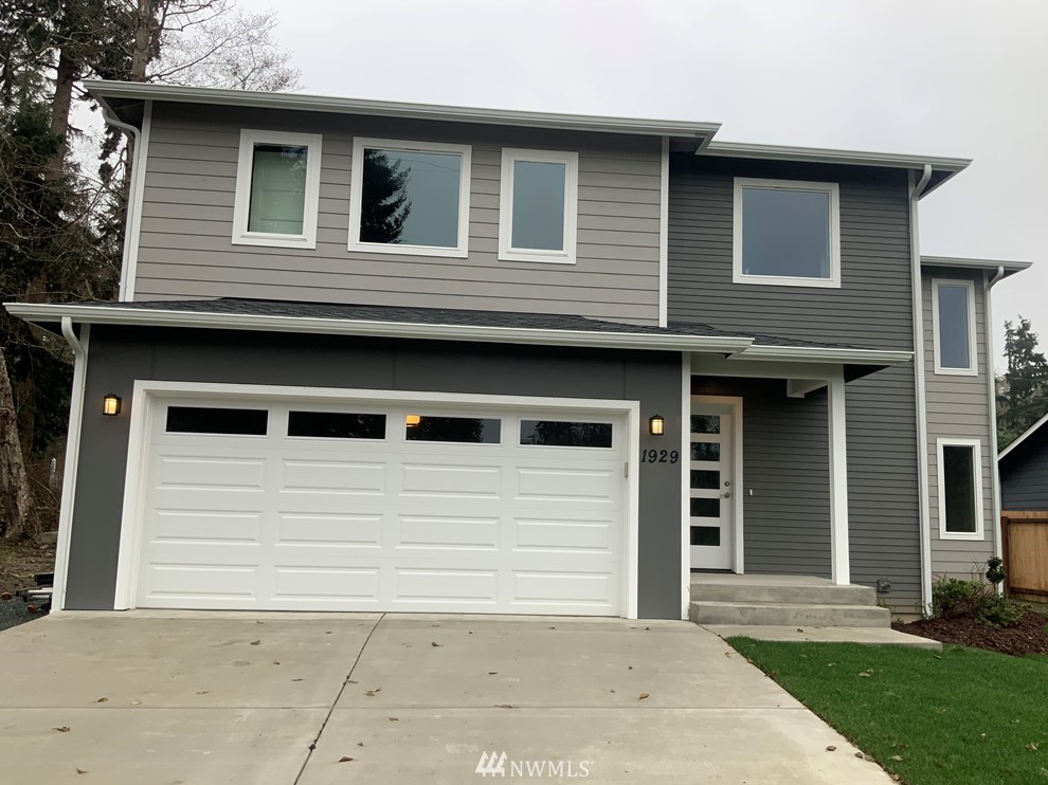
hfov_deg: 60.0
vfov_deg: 46.8
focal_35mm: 30
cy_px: 398
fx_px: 908
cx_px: 535
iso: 16
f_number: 1.8
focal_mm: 3
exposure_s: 1/182
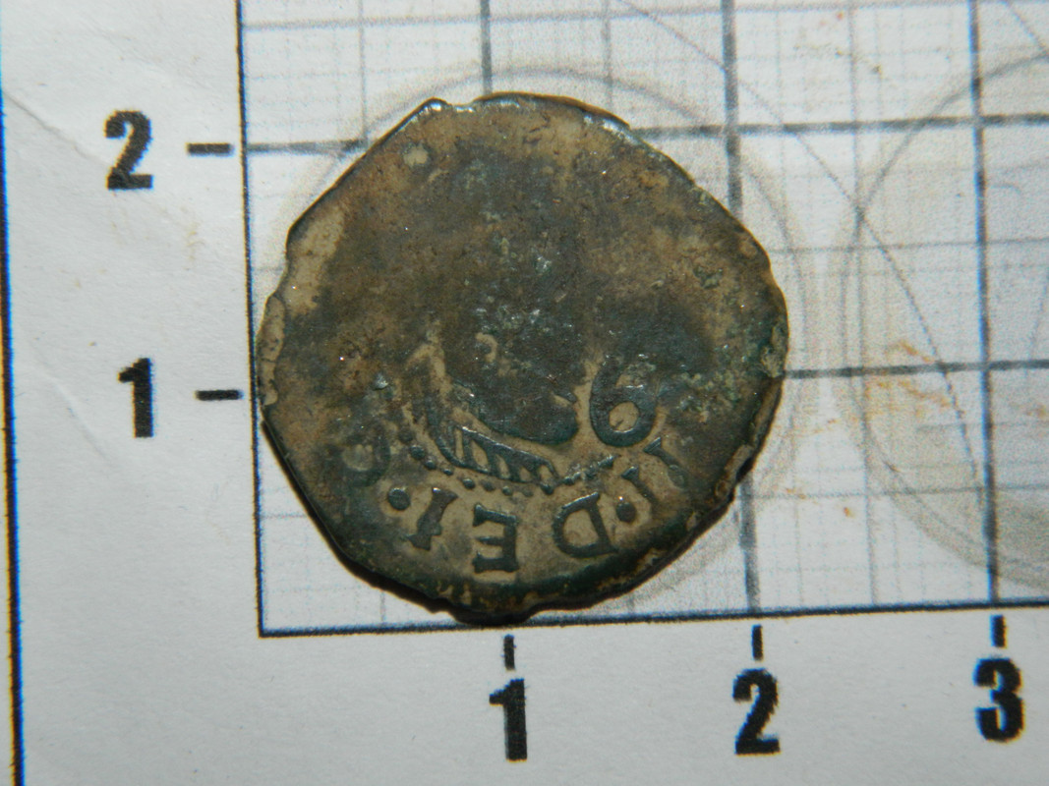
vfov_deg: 14.4
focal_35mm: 103
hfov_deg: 19.1
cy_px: 393
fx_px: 3121
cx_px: 524
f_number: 12.6
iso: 200
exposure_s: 1/60
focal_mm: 18.6
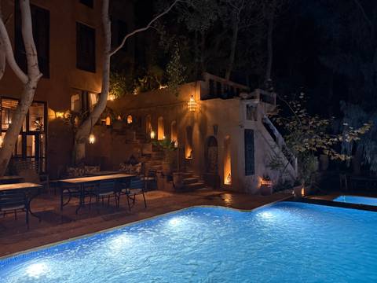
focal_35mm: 24
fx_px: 261
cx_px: 188
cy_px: 142
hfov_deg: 71.6
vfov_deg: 56.8
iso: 800
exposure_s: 1/33
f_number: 1.78
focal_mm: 6.76
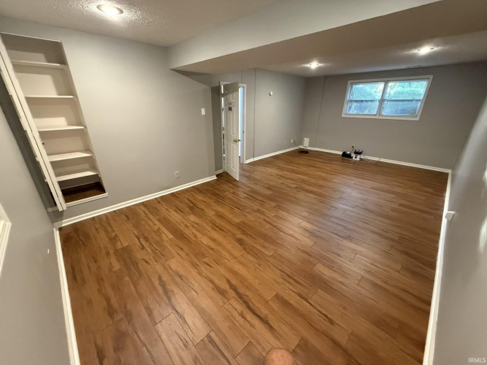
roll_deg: +0.0
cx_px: 244
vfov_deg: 85.7
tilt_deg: -21.6
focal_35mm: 14
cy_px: 182
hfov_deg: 102.1
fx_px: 197
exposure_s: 1/60
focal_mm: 2.22
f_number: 2.2
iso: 800
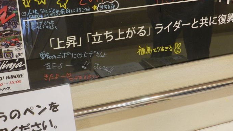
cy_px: 62
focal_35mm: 51
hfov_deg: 40.6
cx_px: 115
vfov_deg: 23.5
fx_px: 315
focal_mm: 8.1
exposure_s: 1/20
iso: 400
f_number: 4.2
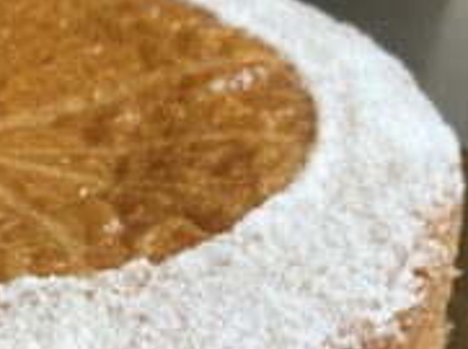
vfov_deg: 14.8
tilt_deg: -35.7
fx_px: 1295
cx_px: -32
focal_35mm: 96
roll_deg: -1.6
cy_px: 416
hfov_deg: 19.7
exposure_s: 1/50
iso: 160
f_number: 1.8
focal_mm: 4.25
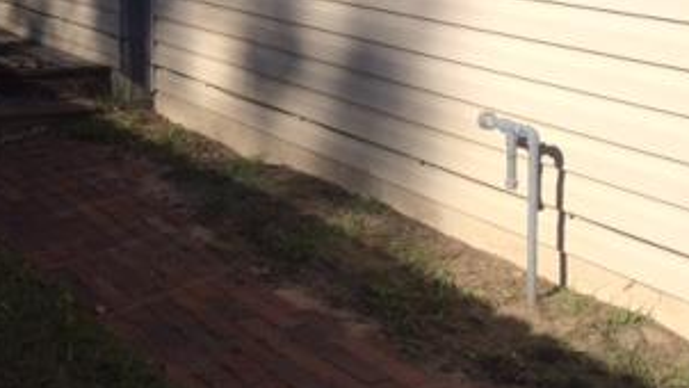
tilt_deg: -2.6
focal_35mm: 67
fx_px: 1224
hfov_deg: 29.6
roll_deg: +0.5
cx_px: 23
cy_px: -114
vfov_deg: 17.0
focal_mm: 4.15
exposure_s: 1/2160
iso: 32
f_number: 2.2
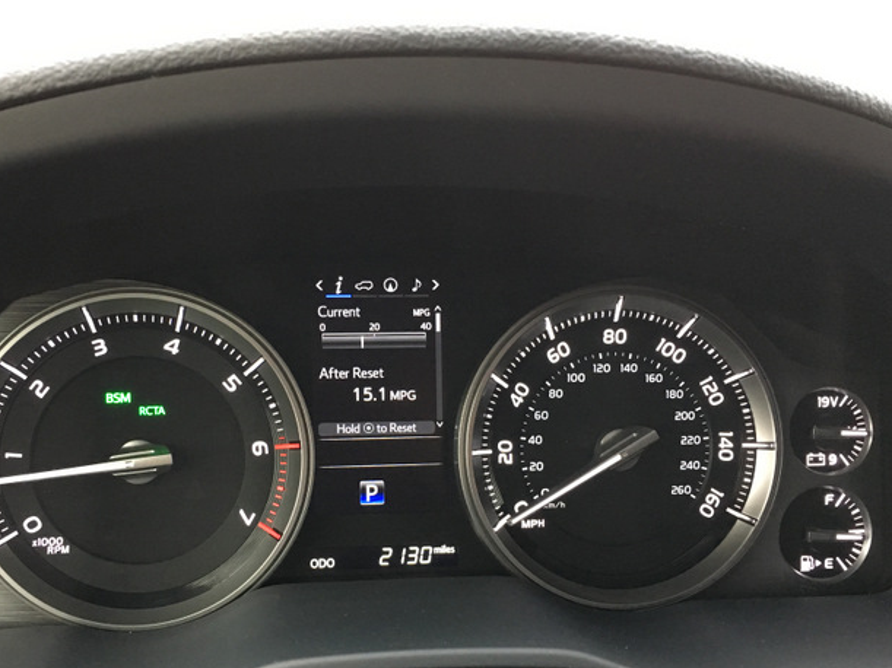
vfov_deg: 37.5
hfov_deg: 48.8
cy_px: 410
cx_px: 369
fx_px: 979
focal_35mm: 38
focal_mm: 4.15
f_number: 2.2
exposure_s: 1/30
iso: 200
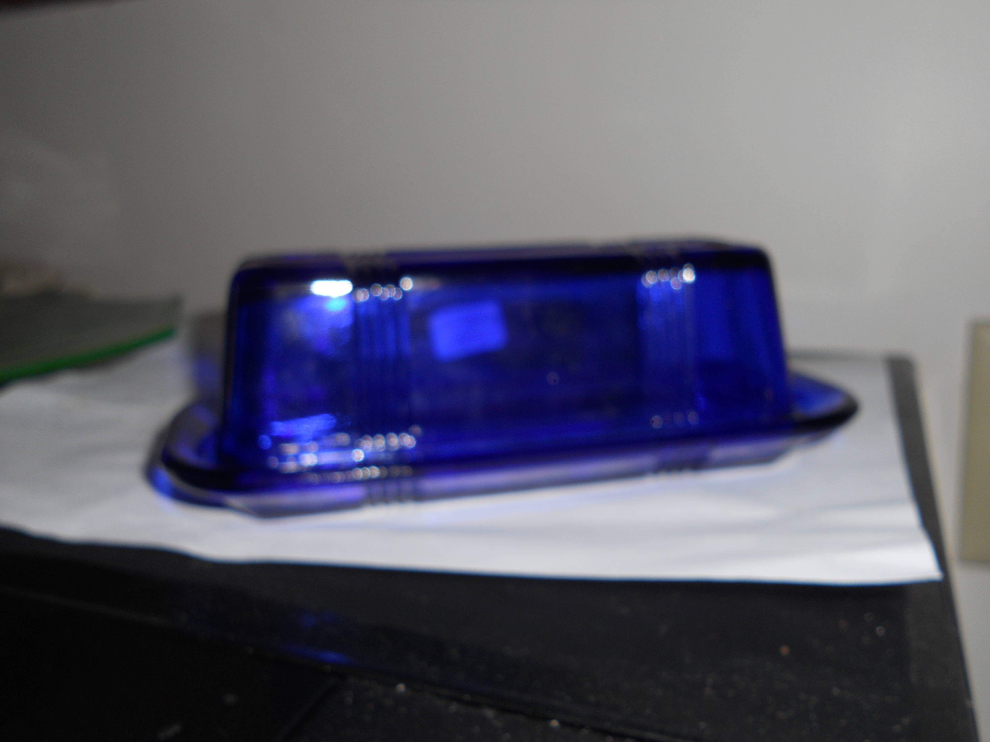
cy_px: 371
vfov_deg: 44.2
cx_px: 495
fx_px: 915
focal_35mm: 32
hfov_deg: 56.8
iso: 80
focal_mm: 5.8
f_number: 8.8
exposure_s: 1/25
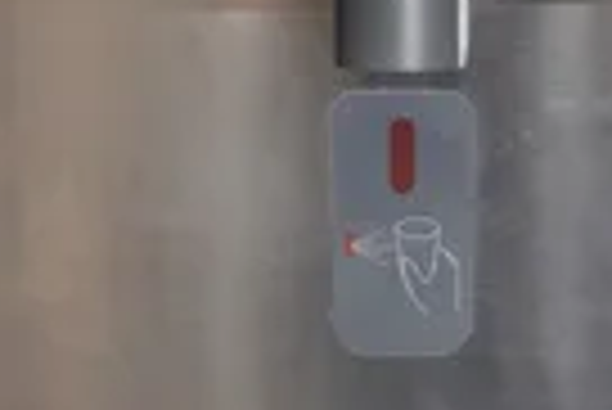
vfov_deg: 10.4
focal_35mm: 132
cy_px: 336
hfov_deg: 15.5
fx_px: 2246
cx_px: 441
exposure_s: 1/50
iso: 1600
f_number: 4
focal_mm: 16.54
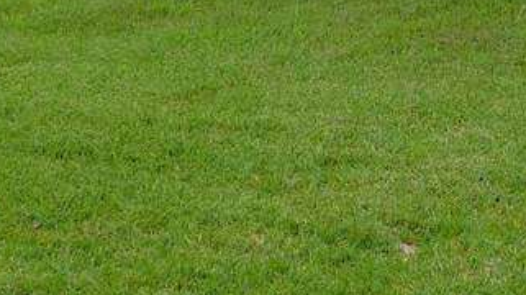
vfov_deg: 6.8
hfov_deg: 12.4
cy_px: -172
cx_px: 347
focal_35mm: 174
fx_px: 2425
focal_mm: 7.1
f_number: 3.6
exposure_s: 1/500
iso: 125
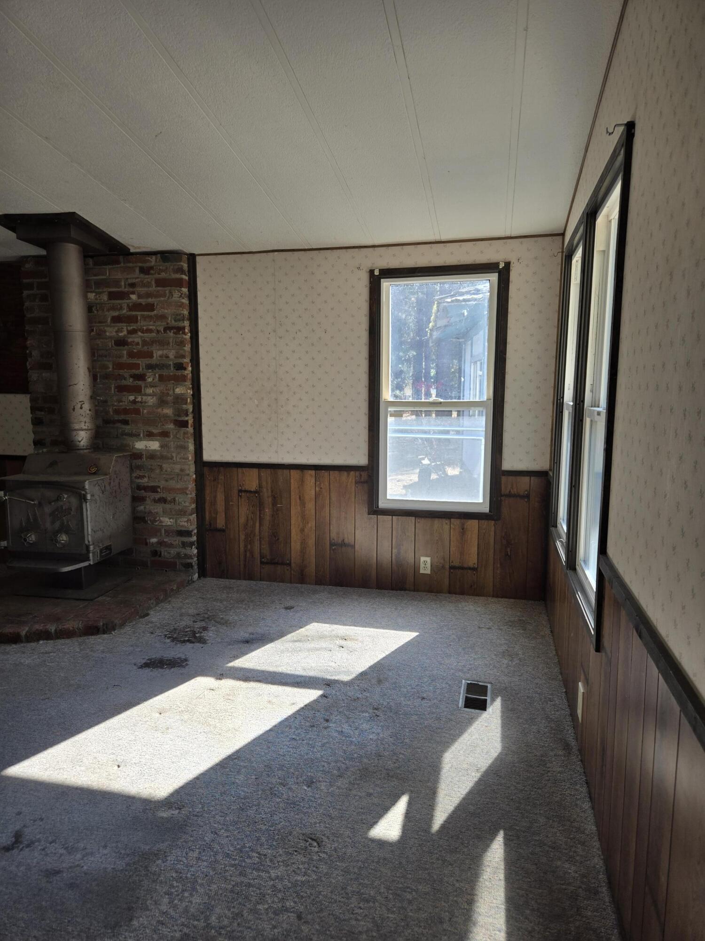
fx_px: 625
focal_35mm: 23
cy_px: 470
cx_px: 352
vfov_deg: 73.9
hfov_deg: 58.9
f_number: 1.8
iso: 25
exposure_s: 1/231
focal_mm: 5.4
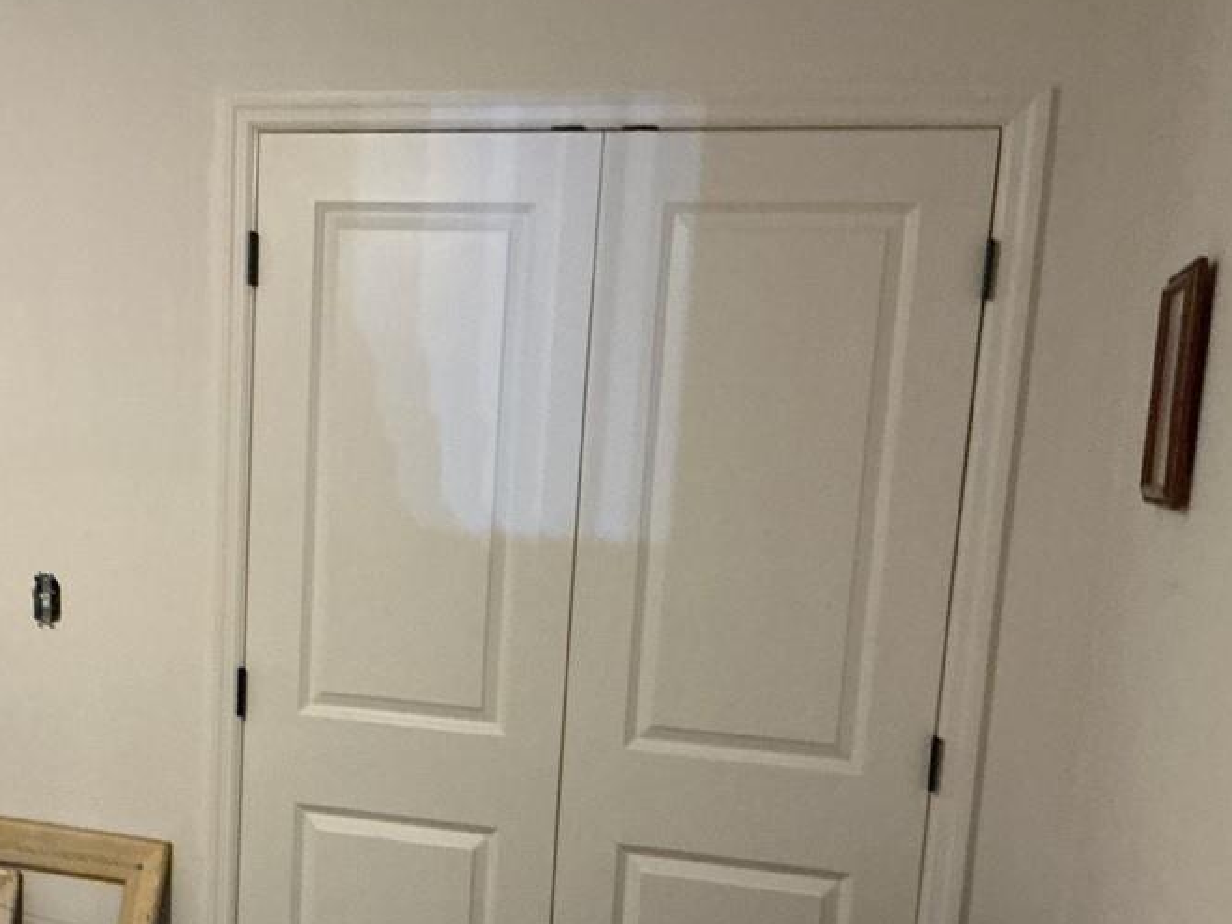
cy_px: 661
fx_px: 1602
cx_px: 371
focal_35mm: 45
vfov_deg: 31.8
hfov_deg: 41.3
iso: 500
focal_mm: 3
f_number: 1.8
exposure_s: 1/30
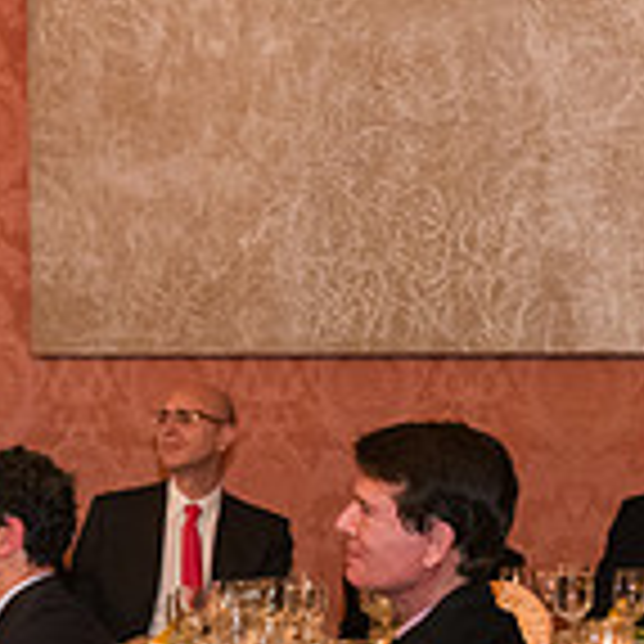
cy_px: 507
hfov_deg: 13.3
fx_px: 2757
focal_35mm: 131
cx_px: 126
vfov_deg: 13.3
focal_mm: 38
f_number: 4
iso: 3200
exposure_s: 1/80
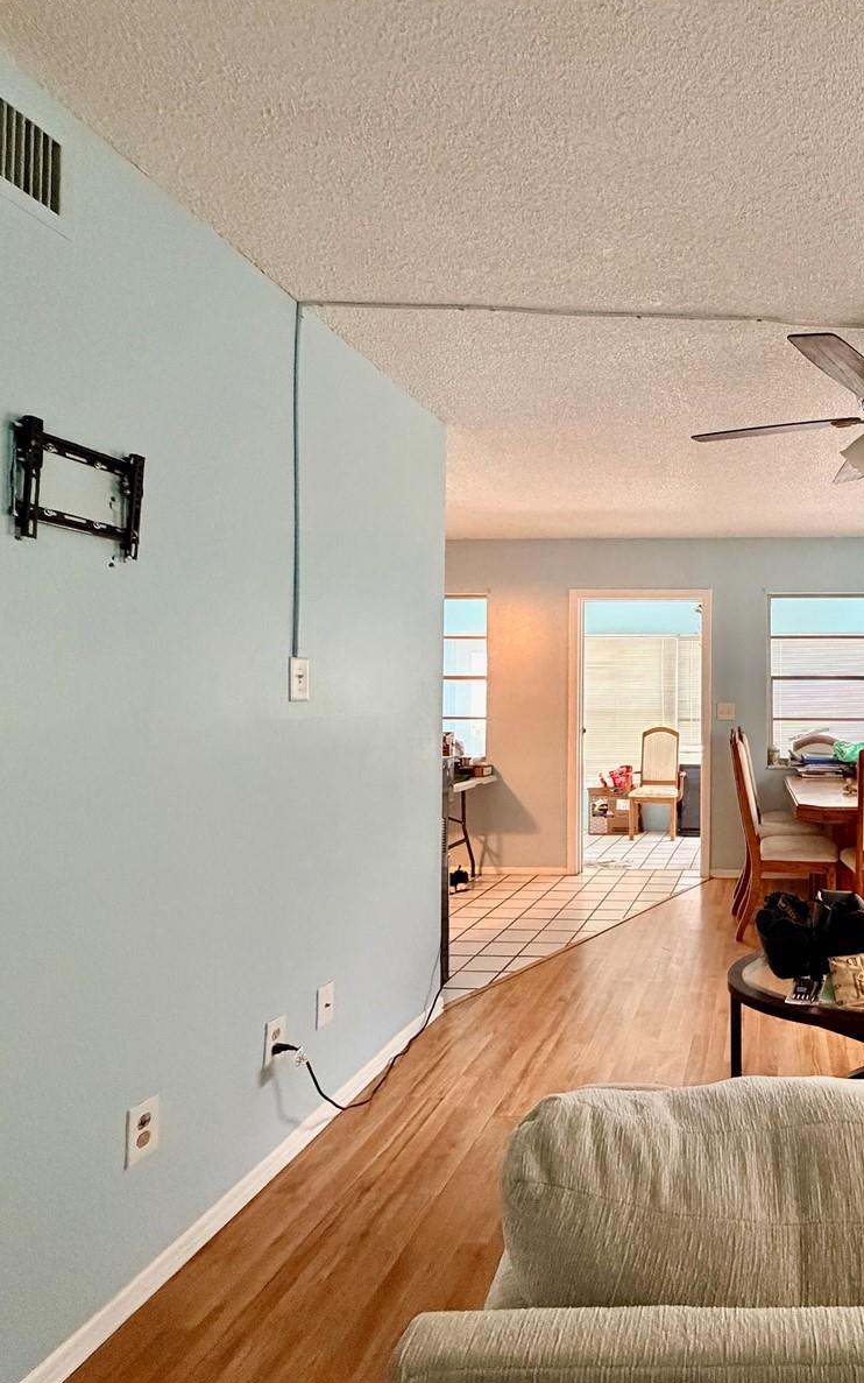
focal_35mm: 20
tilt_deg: -0.1
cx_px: 745
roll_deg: +0.3
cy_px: 686
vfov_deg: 85.1
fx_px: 753
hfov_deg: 53.6
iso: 800
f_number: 2.2
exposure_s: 1/60
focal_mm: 2.22
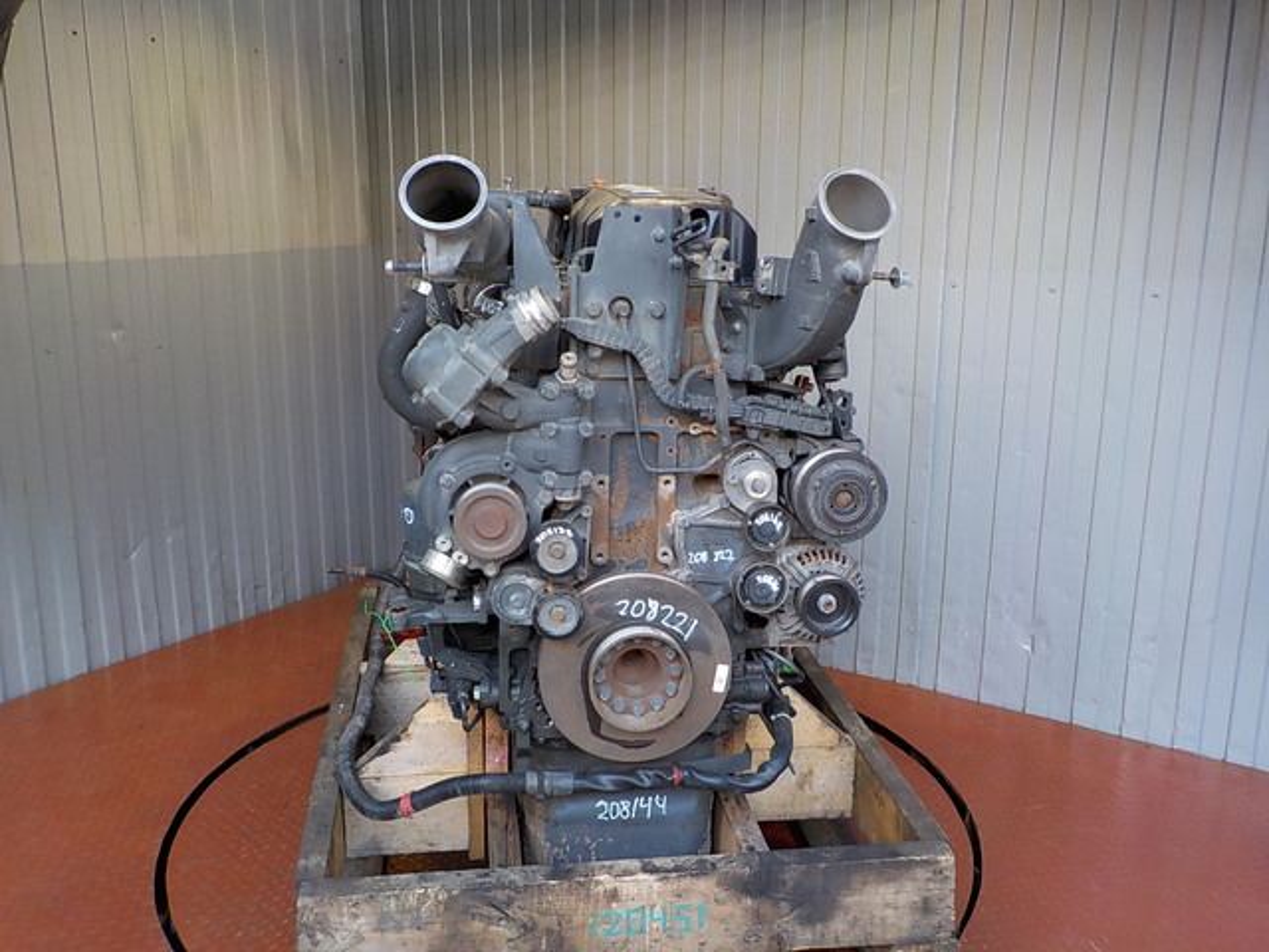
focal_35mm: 30
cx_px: 634
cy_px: 476
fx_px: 1100
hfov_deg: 60.0
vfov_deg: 46.8
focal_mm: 4.1
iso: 125
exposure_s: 1/30
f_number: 3.3
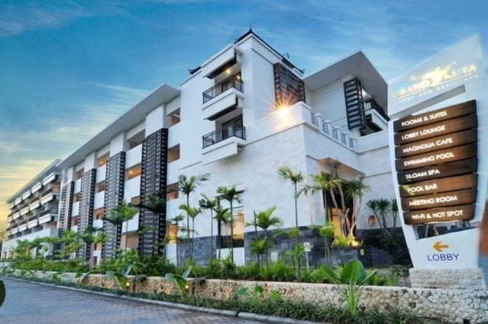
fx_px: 244
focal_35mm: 18
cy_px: 162
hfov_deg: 90.1
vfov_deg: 67.2
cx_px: 244
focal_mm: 12
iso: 400
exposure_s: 1/3
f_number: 11
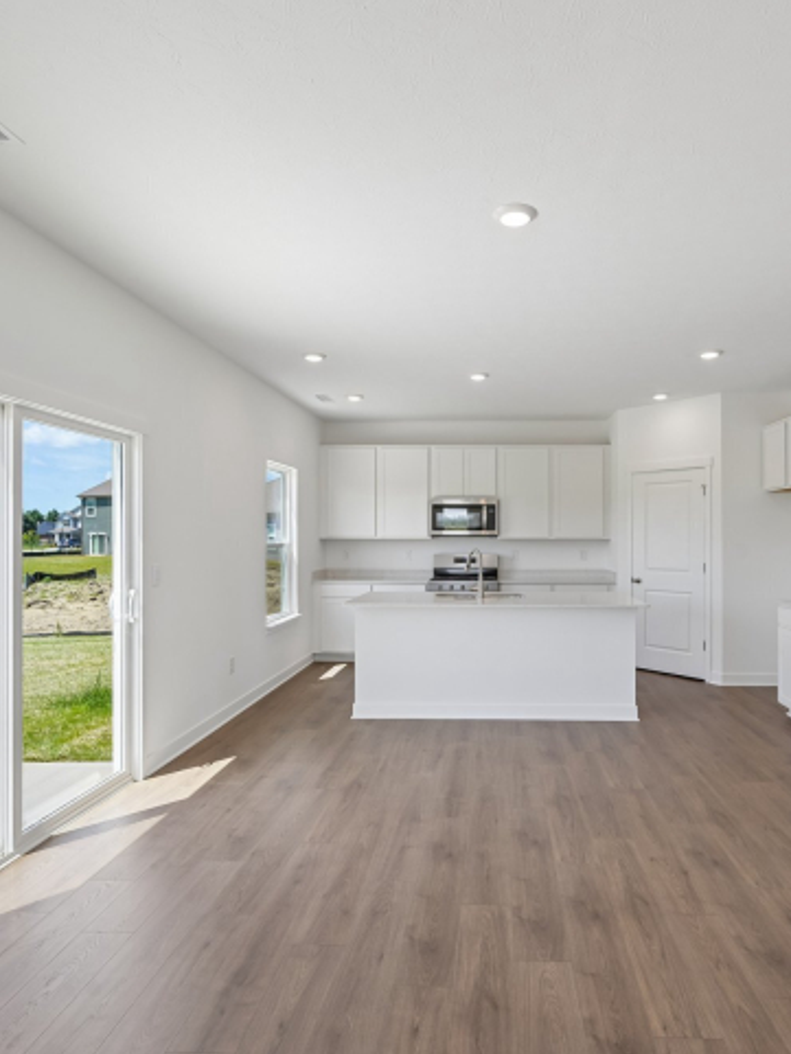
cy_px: 524
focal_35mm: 21
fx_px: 640
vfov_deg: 79.0
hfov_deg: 62.9
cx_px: 473
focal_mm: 14
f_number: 8
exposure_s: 1/80
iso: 100
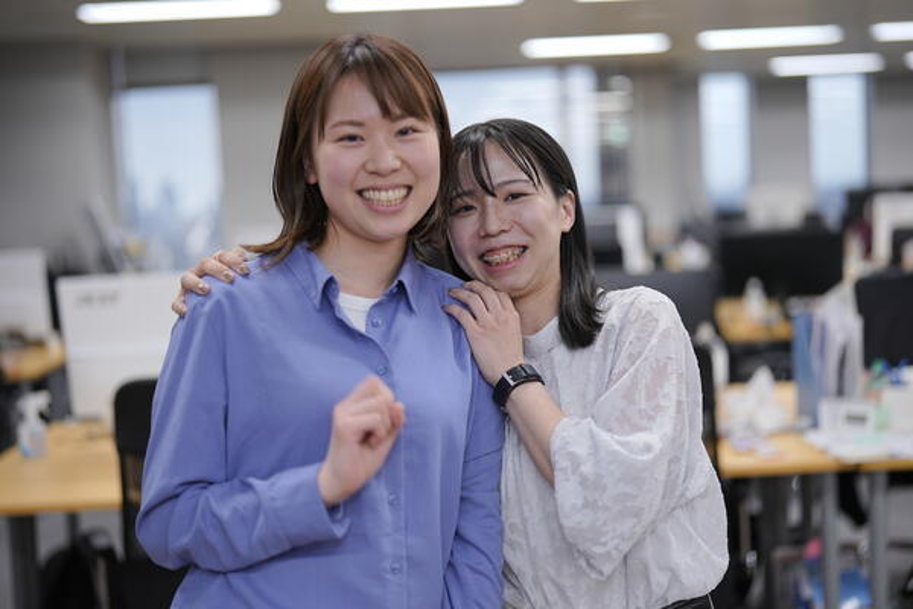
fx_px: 1268
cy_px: 304
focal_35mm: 50
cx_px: 456
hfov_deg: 39.6
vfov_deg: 27.0
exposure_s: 1/100
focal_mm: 50
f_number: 1.4
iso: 100
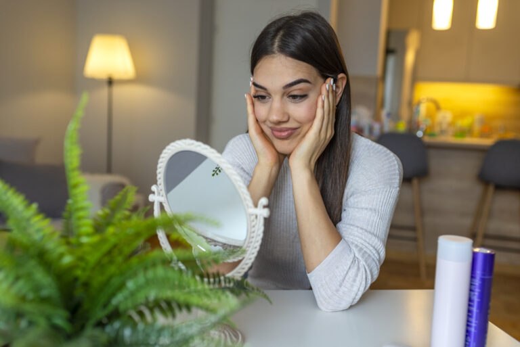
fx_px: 506
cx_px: 260
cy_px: 174
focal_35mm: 35
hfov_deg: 54.4
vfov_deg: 37.9
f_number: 2.5
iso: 320
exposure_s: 1/200
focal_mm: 35
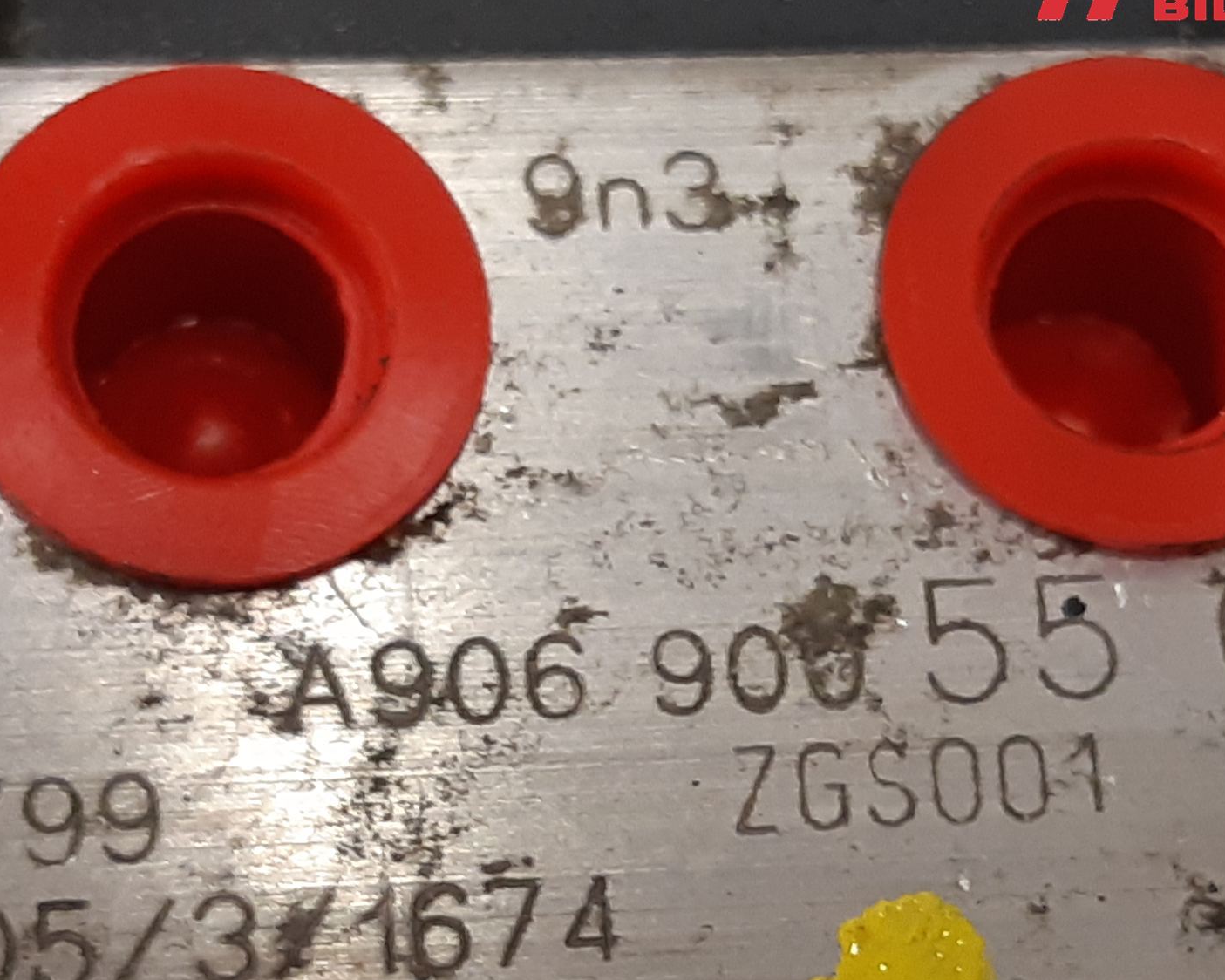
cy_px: 542
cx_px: 679
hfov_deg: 49.0
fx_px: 1341
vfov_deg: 40.1
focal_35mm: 37
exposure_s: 1/50
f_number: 1.7
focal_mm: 3.93
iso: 125
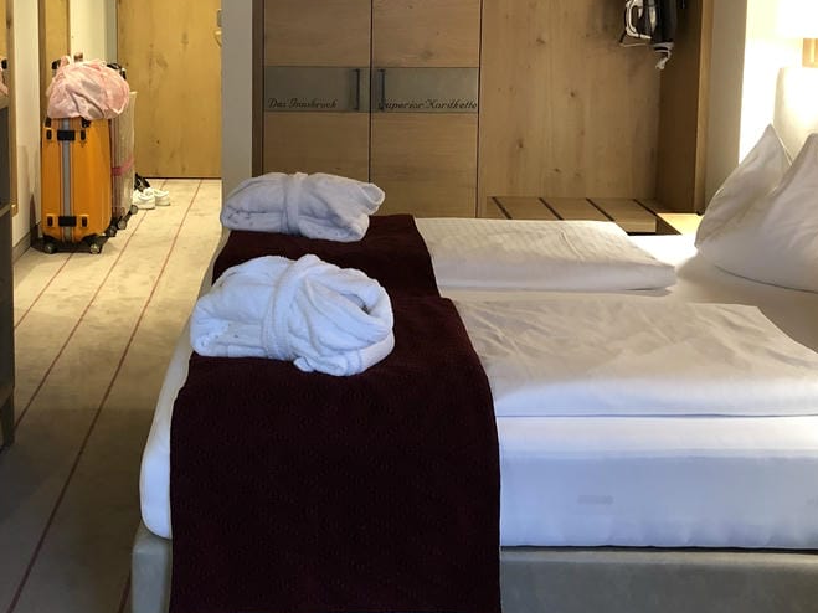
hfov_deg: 37.2
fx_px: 1205
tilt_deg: -9.0
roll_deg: -0.6
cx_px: 298
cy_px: 130
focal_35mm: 51
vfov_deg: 28.0
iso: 100
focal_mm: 3.99
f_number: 1.8
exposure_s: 1/11
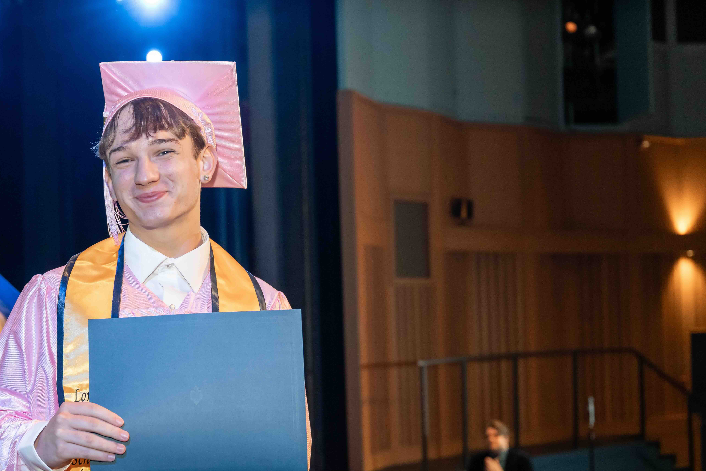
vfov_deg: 20.2
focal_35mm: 67
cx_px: 167
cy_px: 337
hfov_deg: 29.5
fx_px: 1314
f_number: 3.5
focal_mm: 42
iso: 1600
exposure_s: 1/250
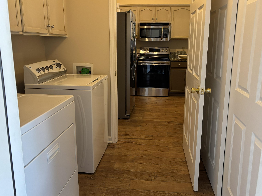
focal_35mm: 30
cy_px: 91
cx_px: 140
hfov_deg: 59.9
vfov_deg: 46.8
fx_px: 227
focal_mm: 5.96
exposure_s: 1/60
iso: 200
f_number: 1.6
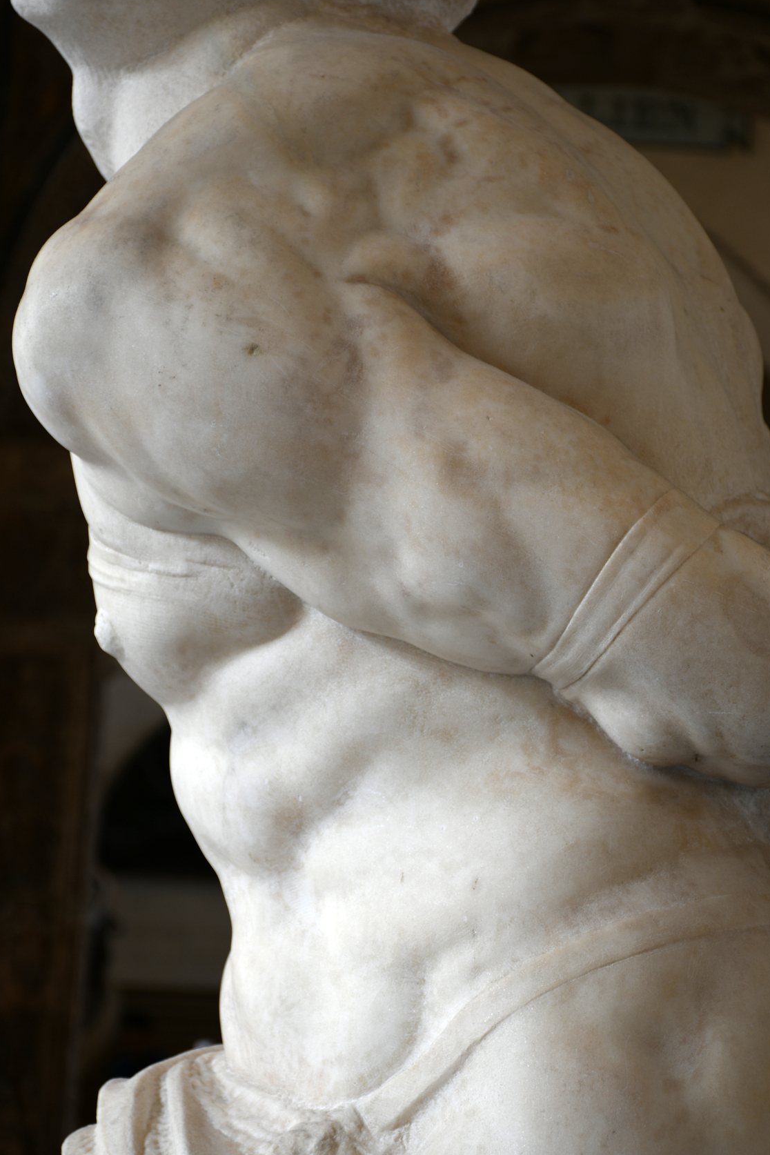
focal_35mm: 100
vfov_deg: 20.4
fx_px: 3208
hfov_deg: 13.7
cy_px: 606
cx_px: 398
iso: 100
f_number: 5.6
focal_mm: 62
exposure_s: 1/20
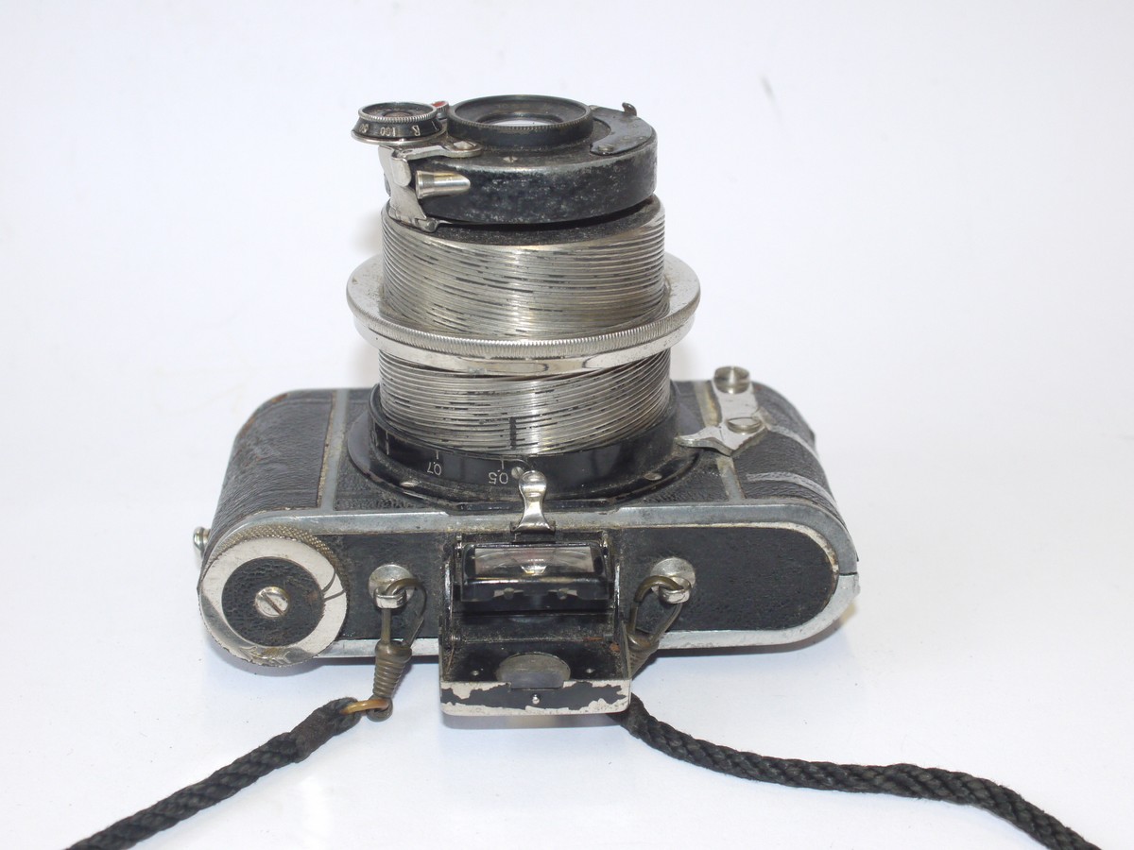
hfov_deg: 32.2
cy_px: 425
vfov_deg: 24.4
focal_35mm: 60
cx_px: 567
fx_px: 1966
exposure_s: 1/125
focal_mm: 30
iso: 800
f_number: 6.3
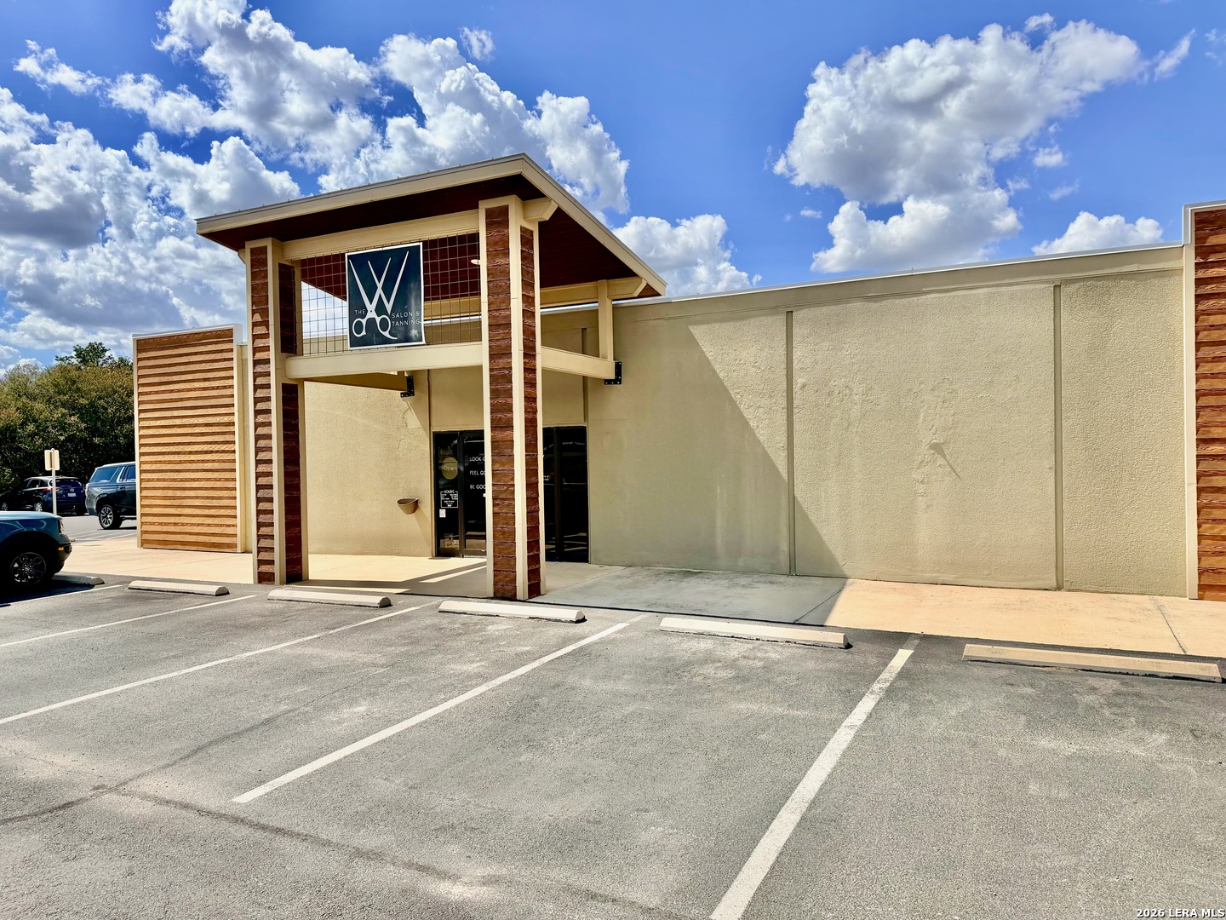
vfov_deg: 56.8
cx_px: 613
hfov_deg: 71.6
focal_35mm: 24
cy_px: 460
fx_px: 850
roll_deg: +1.4
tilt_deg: +0.0
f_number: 1.78
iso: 80
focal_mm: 6.76
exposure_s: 1/6711
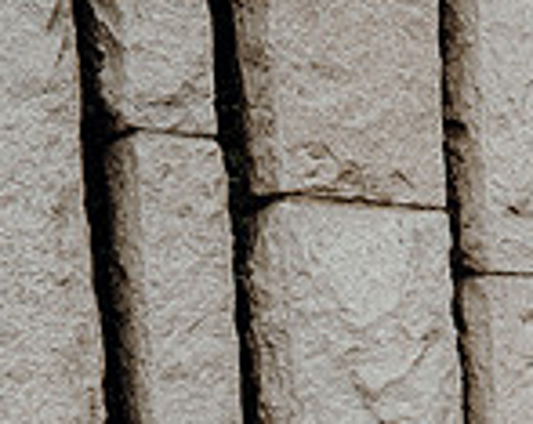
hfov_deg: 16.9
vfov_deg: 16.4
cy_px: 538
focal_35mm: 89
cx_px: 1015
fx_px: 1401
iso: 125
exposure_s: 1/160
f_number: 3.5
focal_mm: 24
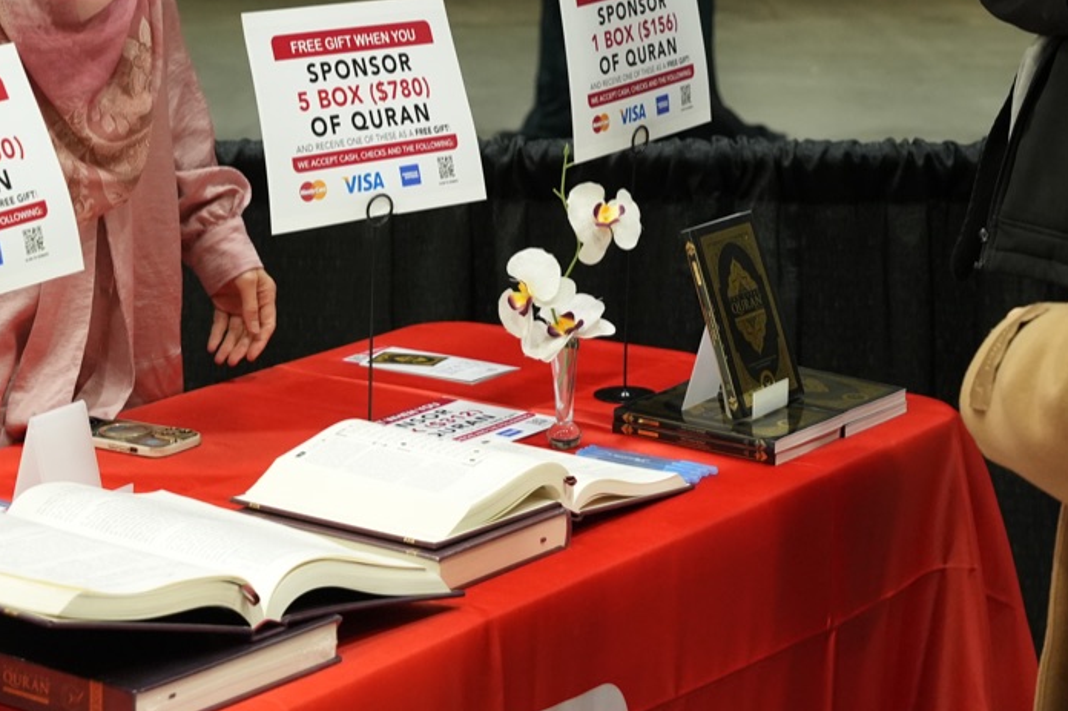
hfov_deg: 17.7
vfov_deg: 11.7
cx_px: 623
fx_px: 3436
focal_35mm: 116
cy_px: -31
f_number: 4
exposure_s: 1/250
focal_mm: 50.4
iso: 3200
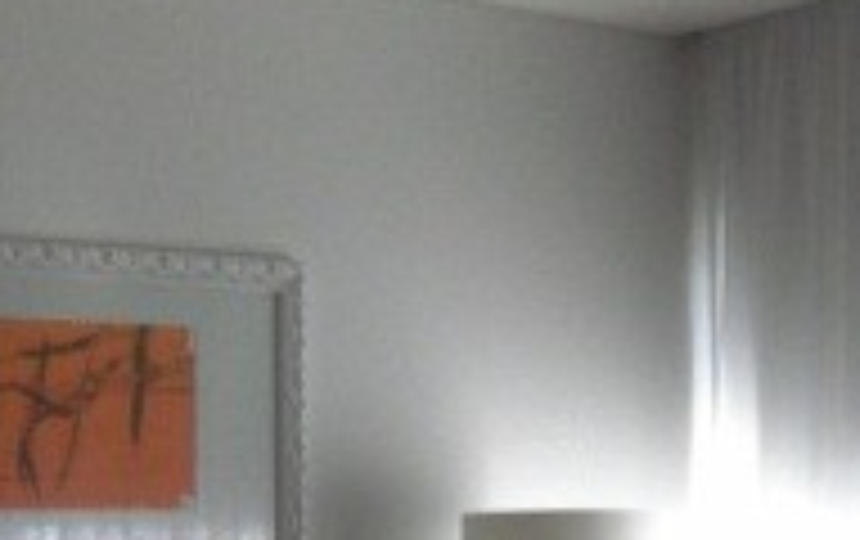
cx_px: 288
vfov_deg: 12.8
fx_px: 2277
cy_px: 826
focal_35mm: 97
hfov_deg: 21.3
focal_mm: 7.5
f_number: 2.8
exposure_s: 1/431
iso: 100
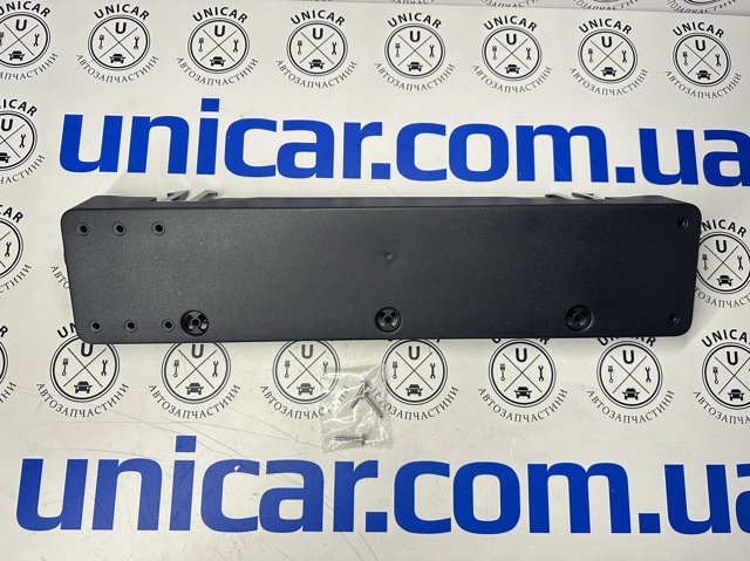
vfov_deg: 56.8
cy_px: 280
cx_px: 375
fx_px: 520
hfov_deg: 71.6
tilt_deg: -79.2
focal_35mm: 24
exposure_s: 1/70
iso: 250
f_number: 1.78
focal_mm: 6.86
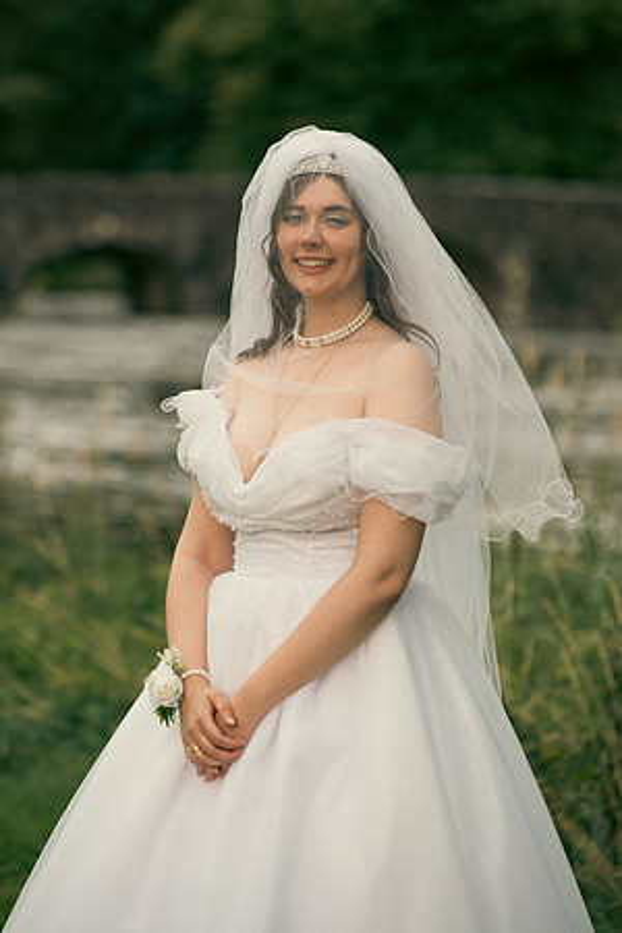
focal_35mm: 155
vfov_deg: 13.2
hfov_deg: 8.9
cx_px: 311
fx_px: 4017
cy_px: 466
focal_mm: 155
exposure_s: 1/200
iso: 320
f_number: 3.5
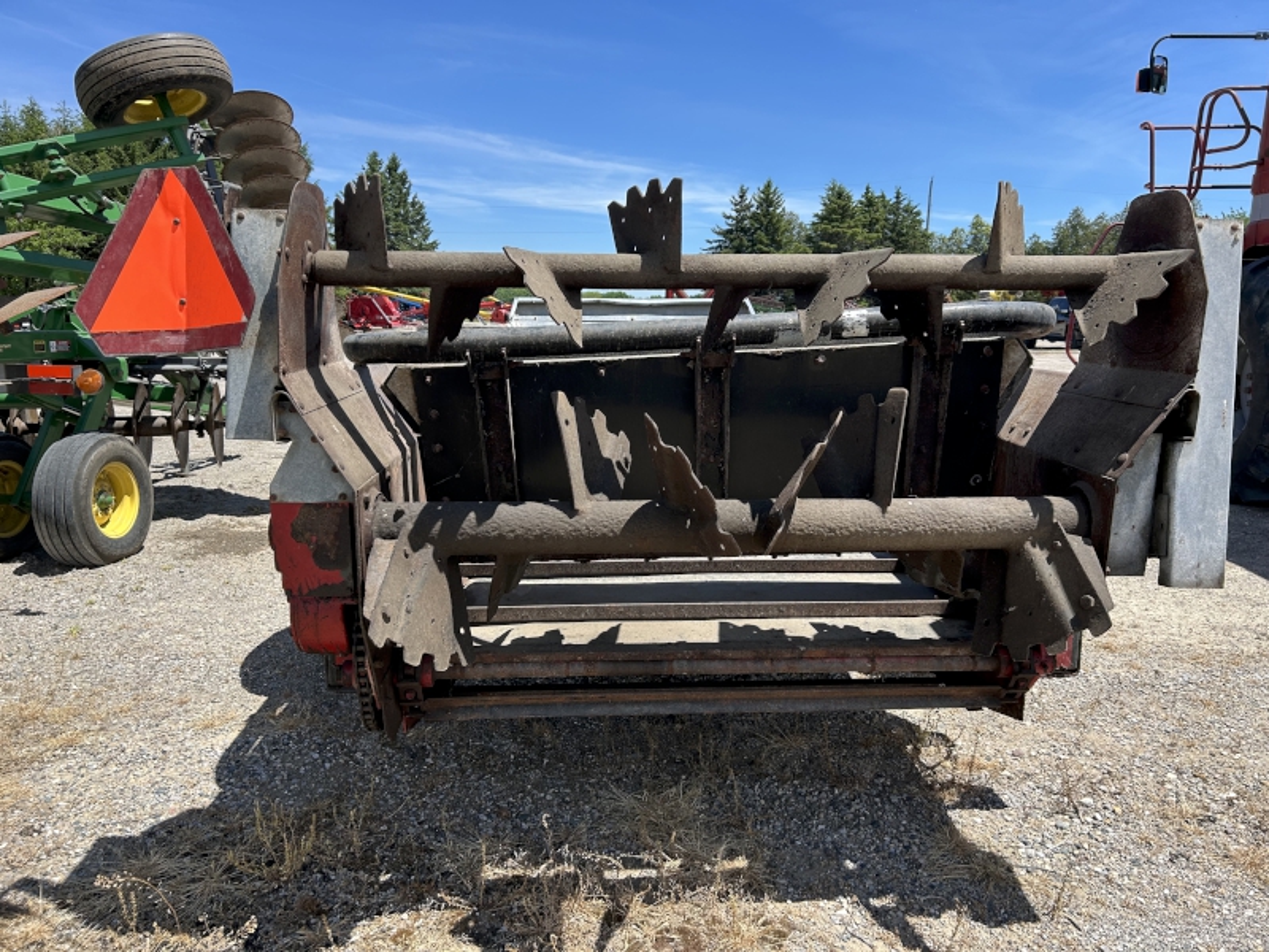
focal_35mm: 26
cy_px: 476
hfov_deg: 67.3
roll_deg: -0.5
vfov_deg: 53.1
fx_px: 953
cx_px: 634
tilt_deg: -10.0
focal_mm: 5.7
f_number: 1.5
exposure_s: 1/2571
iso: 50
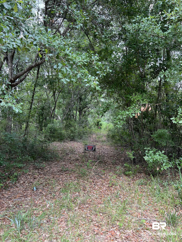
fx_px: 182
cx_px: 91
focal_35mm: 26
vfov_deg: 67.3
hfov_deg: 53.1
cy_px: 121
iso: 50
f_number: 1.5
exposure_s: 1/162
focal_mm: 5.7
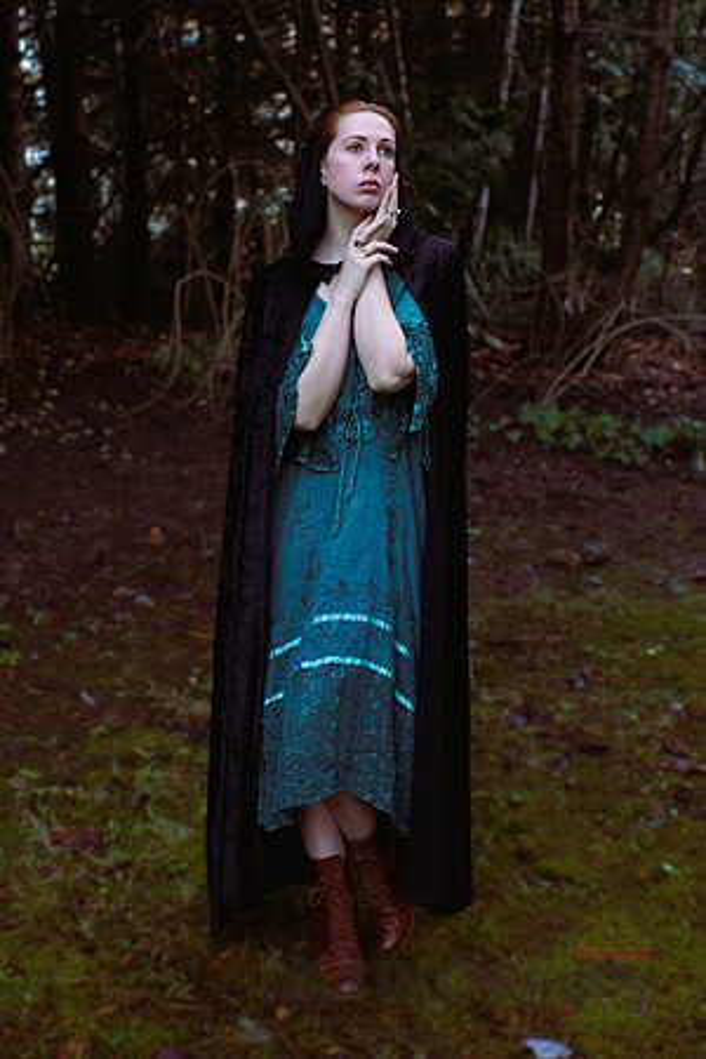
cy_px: 530
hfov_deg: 36.9
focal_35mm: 36
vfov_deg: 53.1
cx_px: 353
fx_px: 1059
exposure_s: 1/80
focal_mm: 24
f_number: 5.6
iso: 400
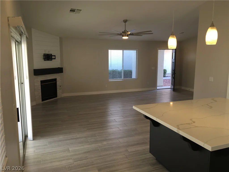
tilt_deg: -7.3
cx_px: 114
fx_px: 192
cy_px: 86
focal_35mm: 29
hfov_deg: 61.7
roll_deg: +0.3
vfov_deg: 48.2
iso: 25
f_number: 2.2
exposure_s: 1/60
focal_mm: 4.15
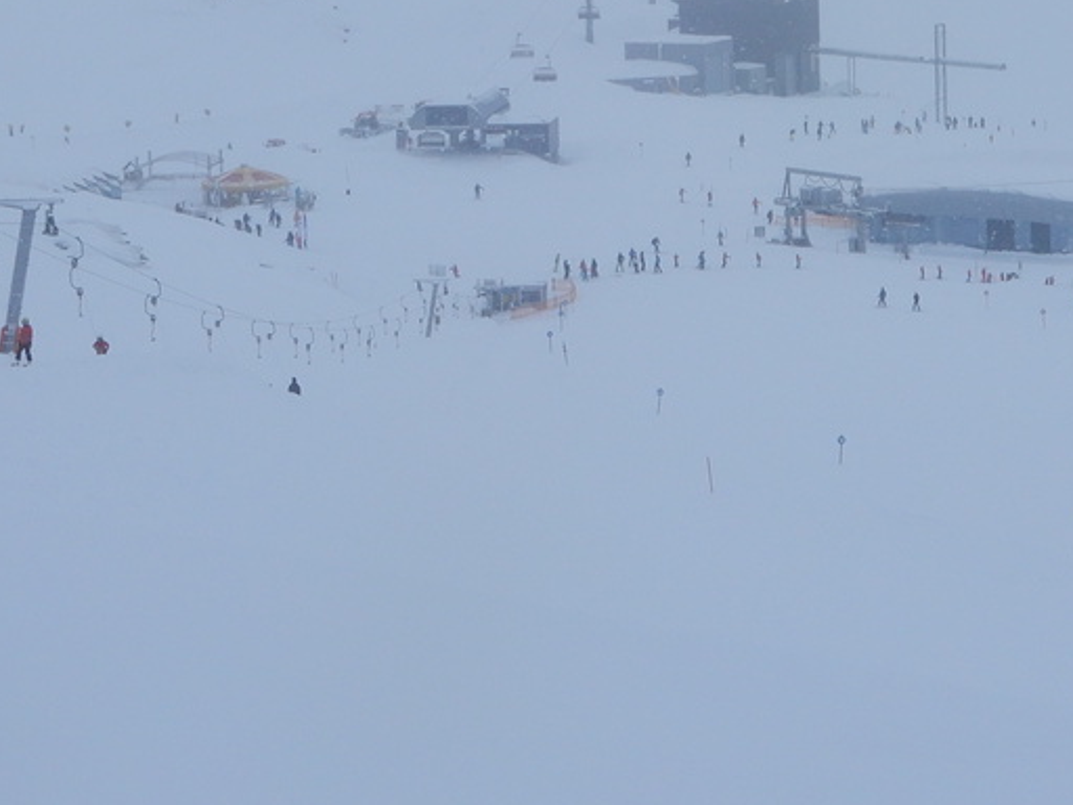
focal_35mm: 125
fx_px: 3875
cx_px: 696
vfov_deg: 11.7
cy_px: 21
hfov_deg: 15.7
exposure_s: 1/2000
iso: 80
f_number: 5
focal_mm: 8.9
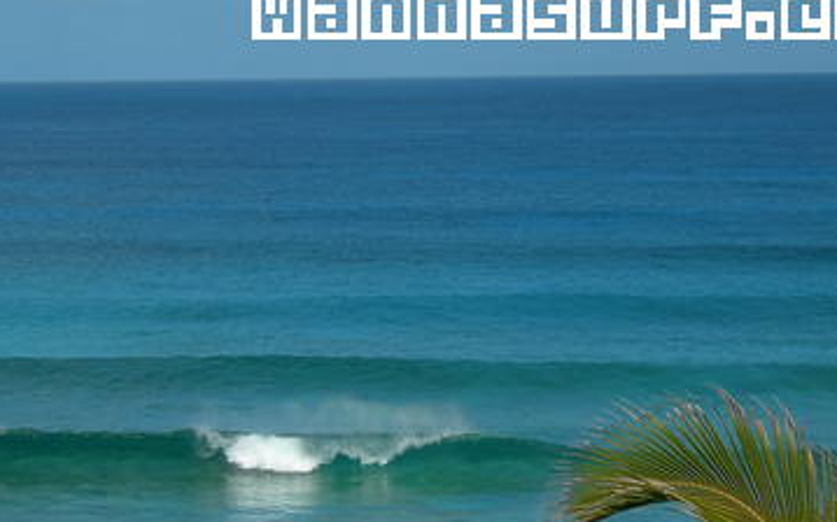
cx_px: 337
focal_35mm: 185
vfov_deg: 7.1
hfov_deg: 11.3
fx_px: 4218
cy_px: 459
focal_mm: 23.4
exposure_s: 1/309
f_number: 8.2
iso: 50
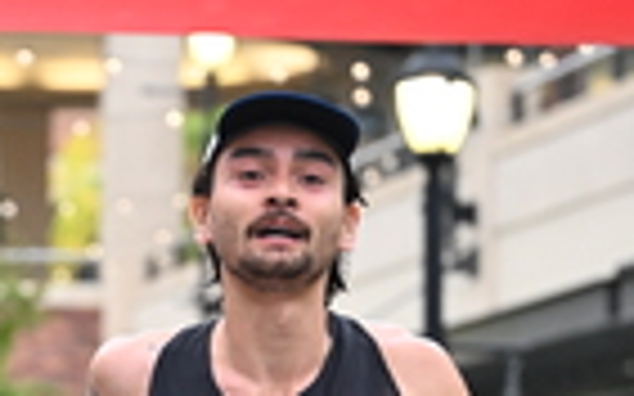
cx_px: 25
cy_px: 567
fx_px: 4802
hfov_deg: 7.5
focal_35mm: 278
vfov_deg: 4.7
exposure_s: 1/800
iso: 1600
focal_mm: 70
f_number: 2.8
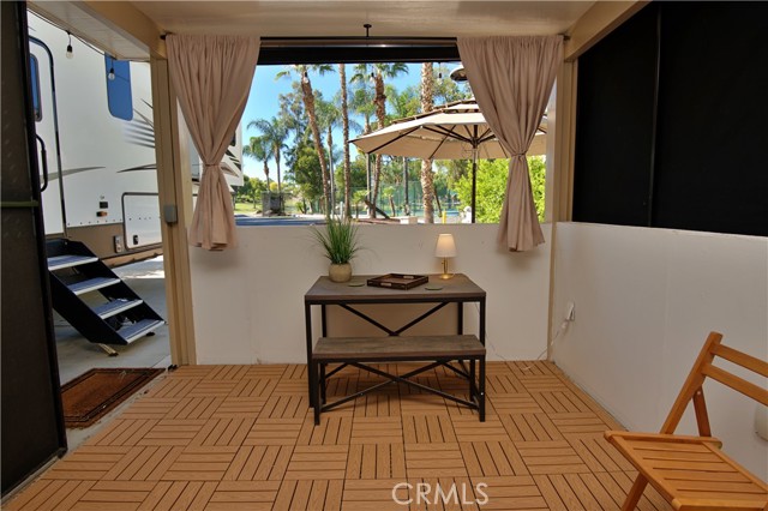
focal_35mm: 19
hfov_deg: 86.9
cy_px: 256
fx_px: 405
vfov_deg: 64.5
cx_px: 384
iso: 100
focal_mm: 19
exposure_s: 1/200
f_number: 5.6
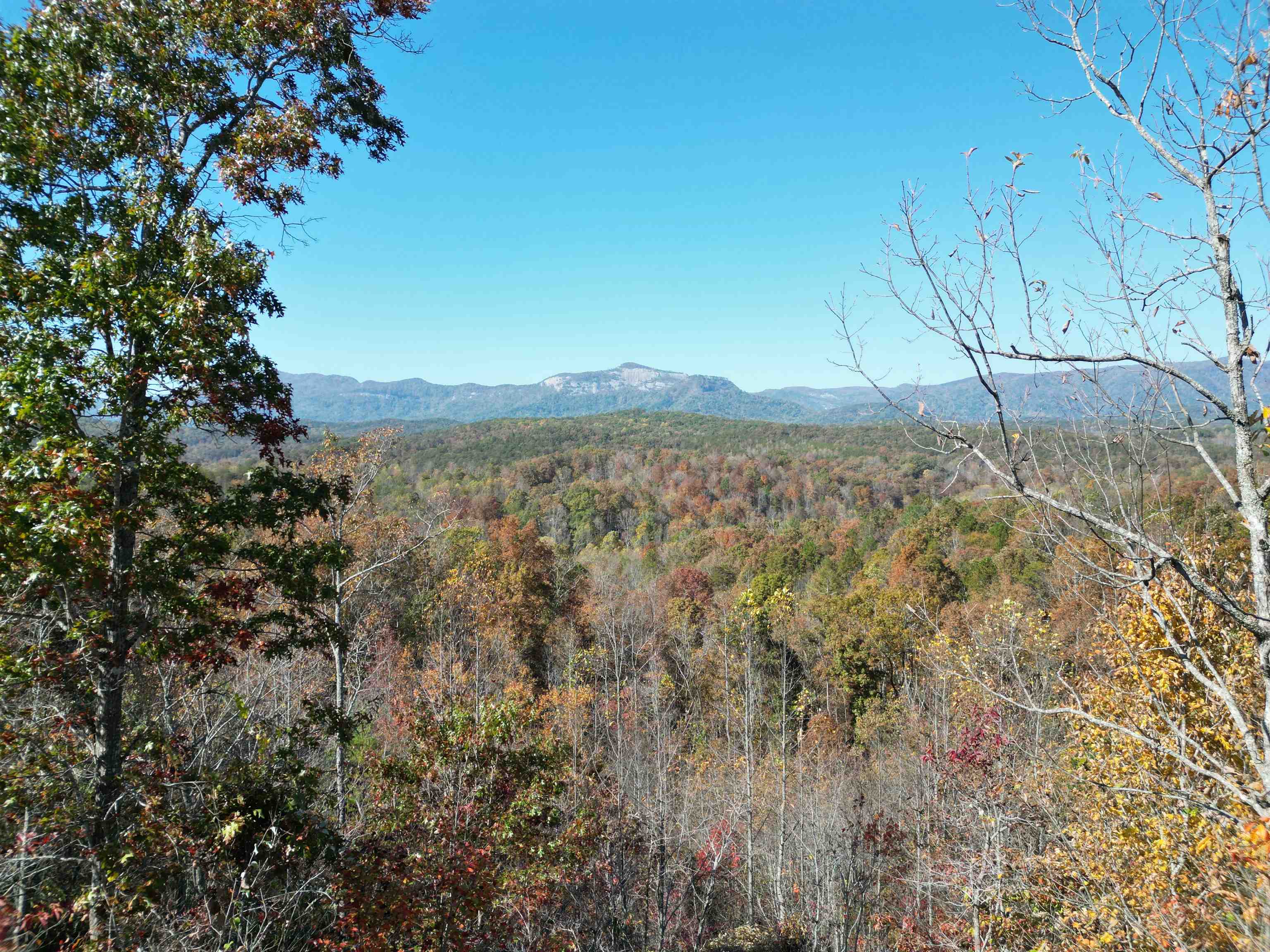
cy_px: 476
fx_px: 881
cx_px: 635
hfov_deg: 71.6
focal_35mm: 24
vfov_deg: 56.8
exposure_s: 1/2000
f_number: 1.7
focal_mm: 6.72
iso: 140
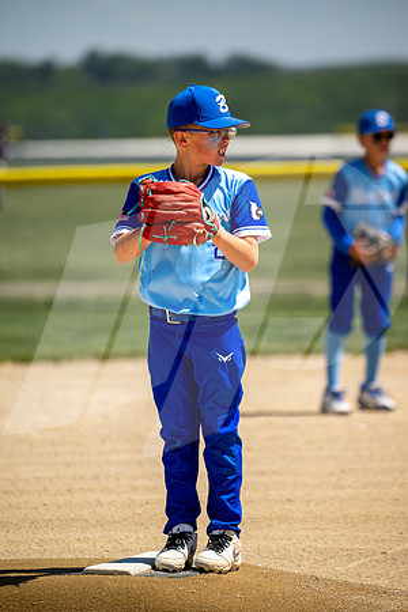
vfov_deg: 5.2
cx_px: 204
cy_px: 306
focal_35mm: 400
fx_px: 6799
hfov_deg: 3.4
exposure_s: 1/2000
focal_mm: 400
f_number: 5.6
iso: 400
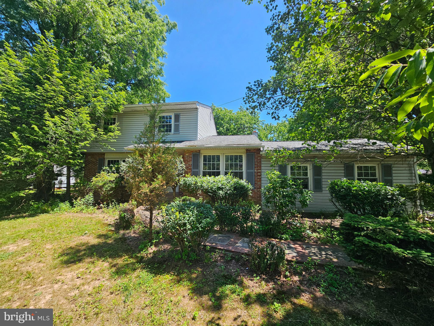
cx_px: 217
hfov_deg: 106.2
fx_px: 163
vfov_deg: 89.9
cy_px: 163
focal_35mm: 13
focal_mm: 2.2
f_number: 2.2
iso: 50
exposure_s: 1/720
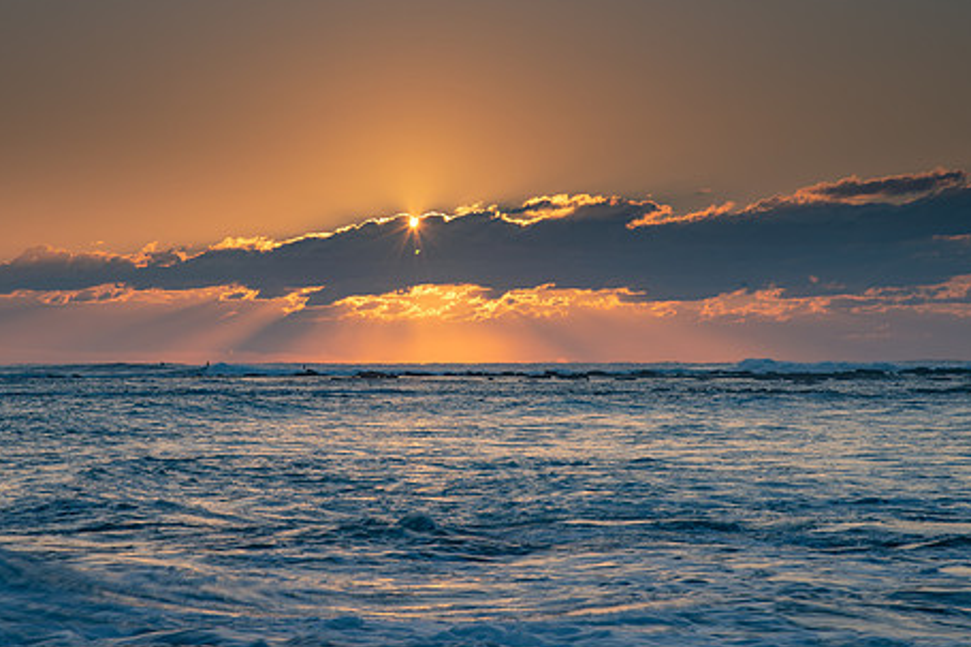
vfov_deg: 10.4
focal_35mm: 132
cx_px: 445
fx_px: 3559
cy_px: 350
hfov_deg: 15.5
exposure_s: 1/20
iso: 31
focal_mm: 98
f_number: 11
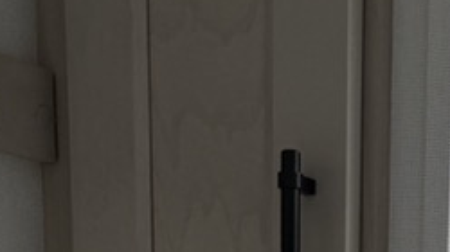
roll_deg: -2.9
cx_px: 535
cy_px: 983
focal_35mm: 134
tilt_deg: -16.2
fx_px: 1597
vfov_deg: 7.0
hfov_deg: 15.5
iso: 100
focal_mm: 6.76
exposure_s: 1/121
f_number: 1.78
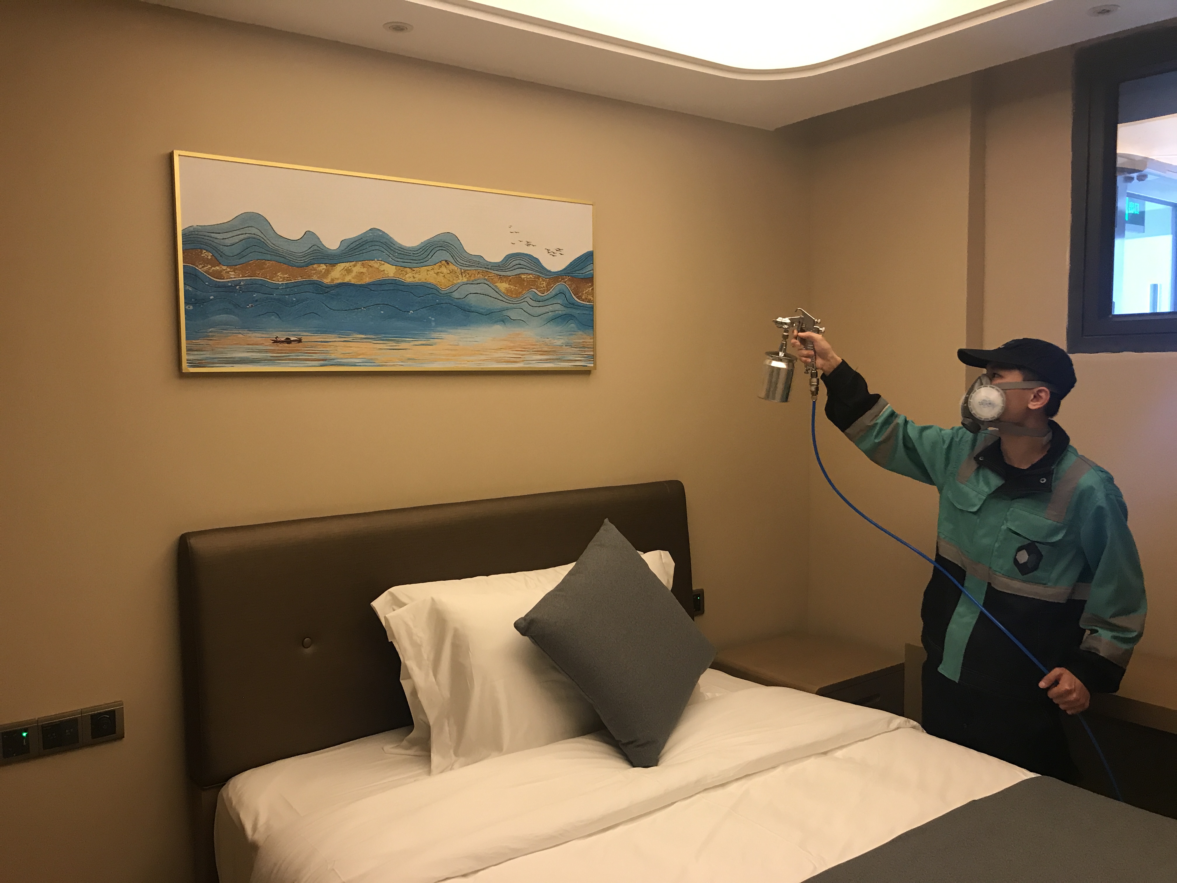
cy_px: 442
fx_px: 952
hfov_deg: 63.4
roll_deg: +2.3
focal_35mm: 28
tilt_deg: -3.9
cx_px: 588
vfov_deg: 49.7
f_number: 1.8
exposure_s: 1/17
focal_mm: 3.99
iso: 64
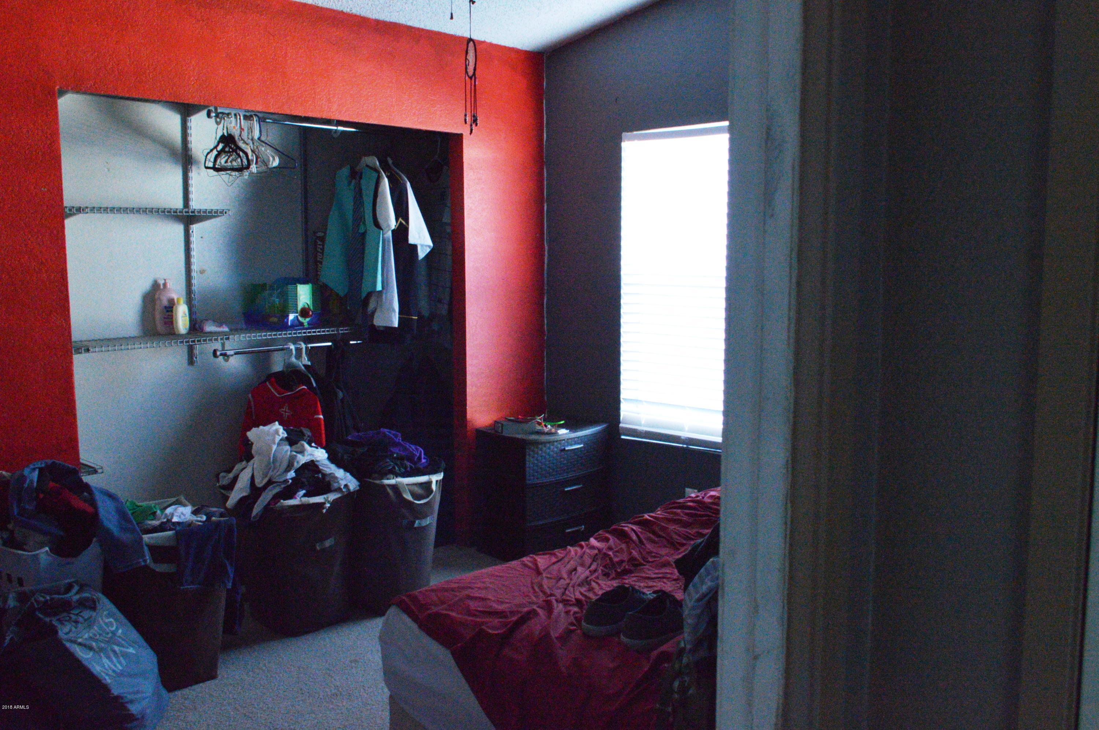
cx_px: 550
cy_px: 365
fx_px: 915
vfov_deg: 43.5
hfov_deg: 62.0
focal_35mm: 30
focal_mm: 20
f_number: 10
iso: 6400
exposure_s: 1/25
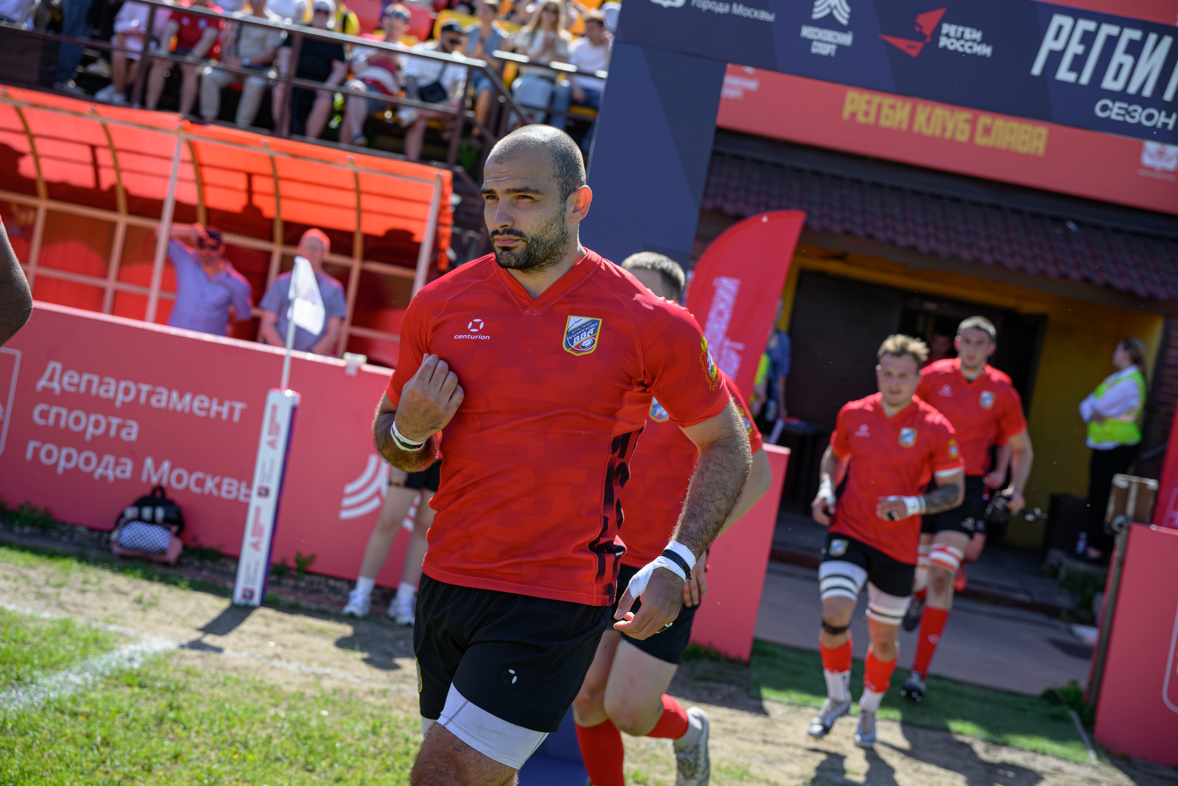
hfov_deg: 35.6
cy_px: 393
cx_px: 589
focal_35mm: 56
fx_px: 1832
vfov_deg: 24.2
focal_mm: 56
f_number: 4
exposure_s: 1/2500
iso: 200
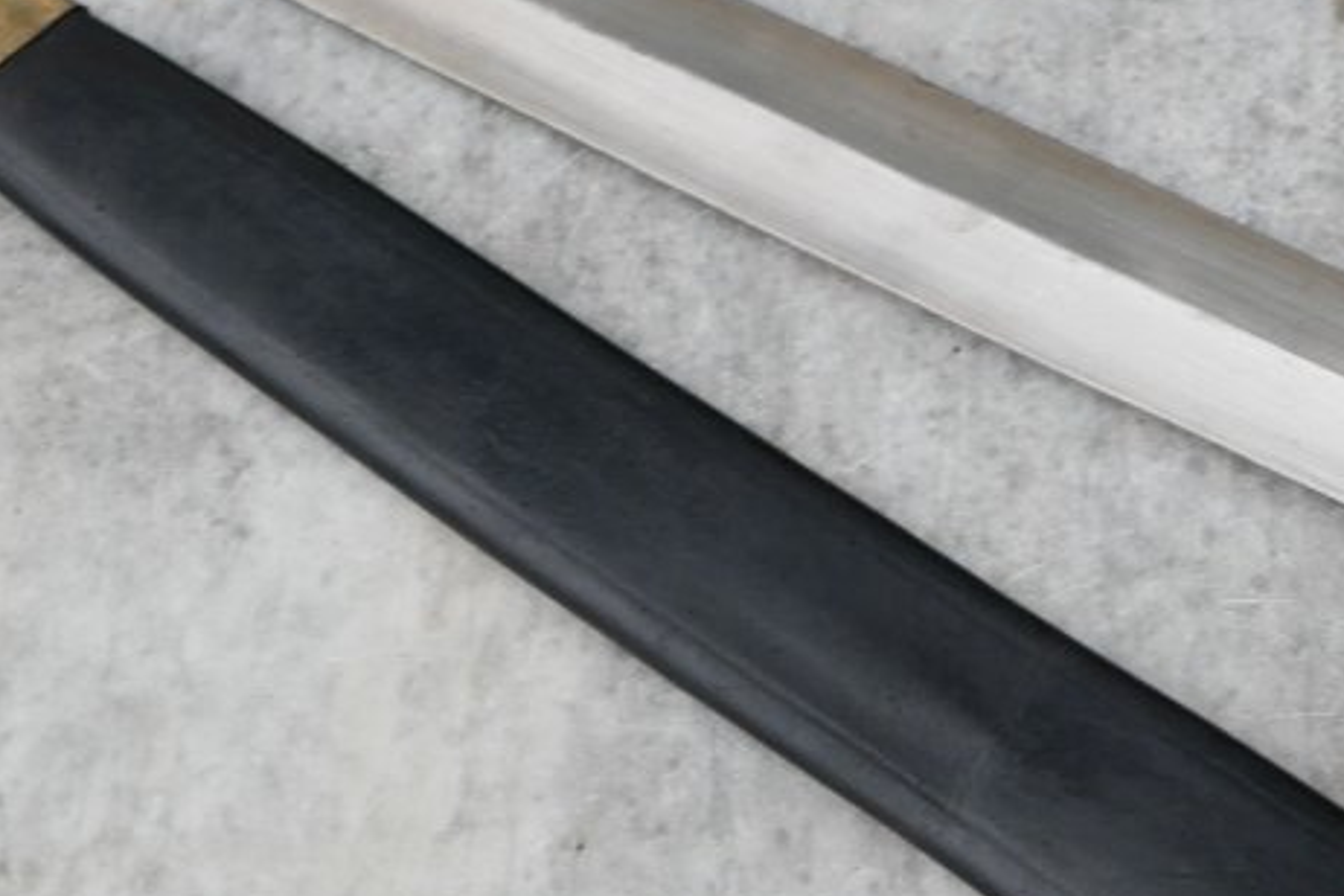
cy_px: 432
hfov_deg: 12.6
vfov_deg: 8.5
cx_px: 1135
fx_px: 6048
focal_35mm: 162
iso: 250
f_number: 3.5
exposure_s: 1/125
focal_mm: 30
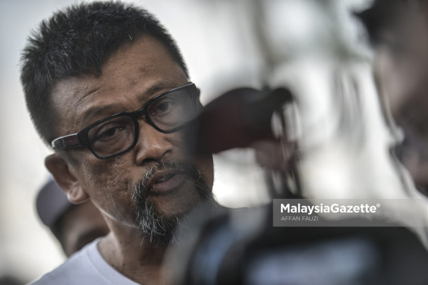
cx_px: 214
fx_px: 1841
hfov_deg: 13.3
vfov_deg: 8.8
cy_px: 142
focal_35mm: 155
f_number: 2.8
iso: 100
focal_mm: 155
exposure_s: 1/320
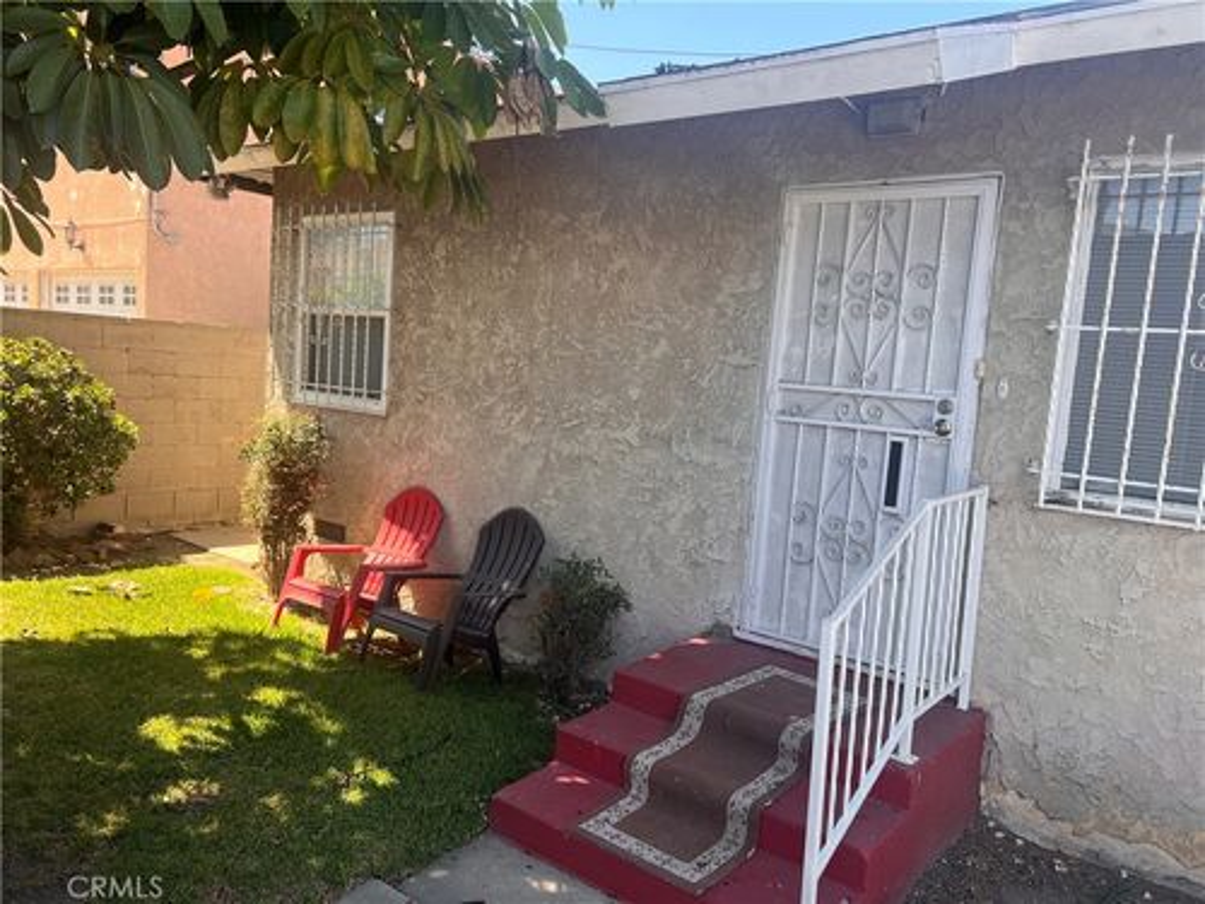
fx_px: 905
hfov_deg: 67.3
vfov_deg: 53.1
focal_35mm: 26
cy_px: 452
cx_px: 602
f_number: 1.5
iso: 50
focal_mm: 5.7
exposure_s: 1/658
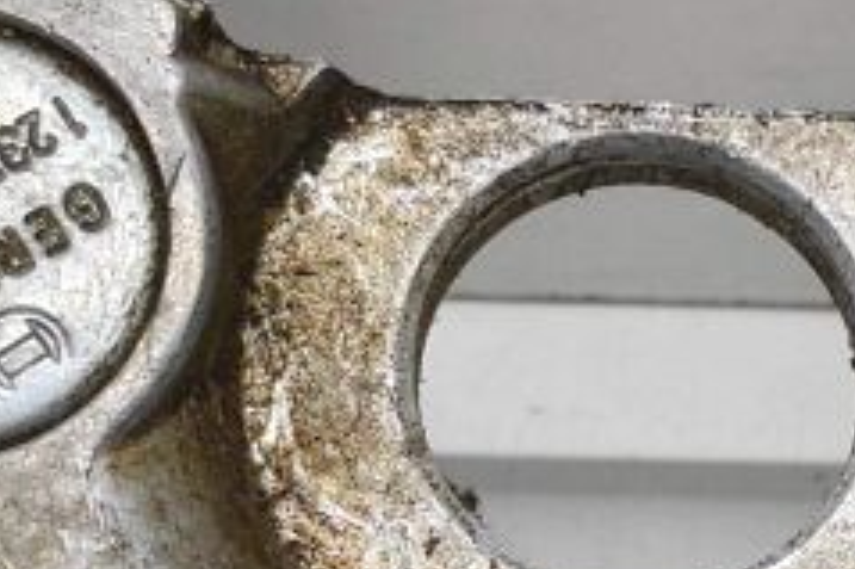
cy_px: 565
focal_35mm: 136
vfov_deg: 10.0
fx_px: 3228
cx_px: 690
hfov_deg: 15.0
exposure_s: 1/100
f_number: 1.75
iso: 159
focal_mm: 4.77
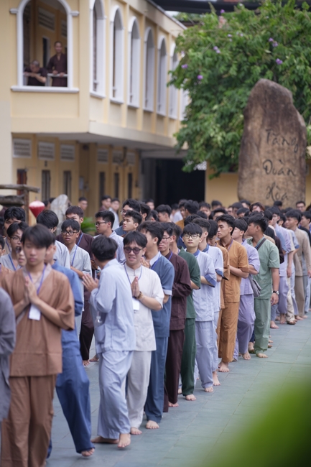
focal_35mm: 150
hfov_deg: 9.1
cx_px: 156
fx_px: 1945
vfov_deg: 13.7
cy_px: 234
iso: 125
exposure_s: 1/640
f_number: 2.8
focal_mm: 150
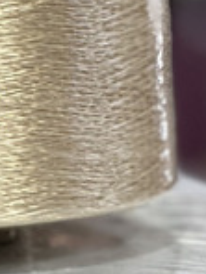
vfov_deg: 4.7
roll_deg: -0.8
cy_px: -298
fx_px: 3309
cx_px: -87
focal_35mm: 417
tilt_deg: -1.8
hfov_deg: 3.6
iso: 160
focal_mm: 9
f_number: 2.8
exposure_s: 1/33
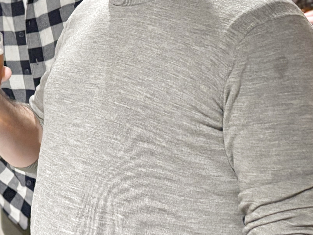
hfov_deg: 19.3
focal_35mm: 92
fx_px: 832
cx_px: -122
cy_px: -25
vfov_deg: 15.6
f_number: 1.6
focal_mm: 5.96
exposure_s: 1/33
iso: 640
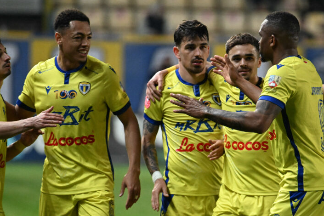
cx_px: 273
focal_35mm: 794
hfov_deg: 2.6
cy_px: 162
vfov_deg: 1.7
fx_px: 7145
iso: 5000
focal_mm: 400
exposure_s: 1/800
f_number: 4.5
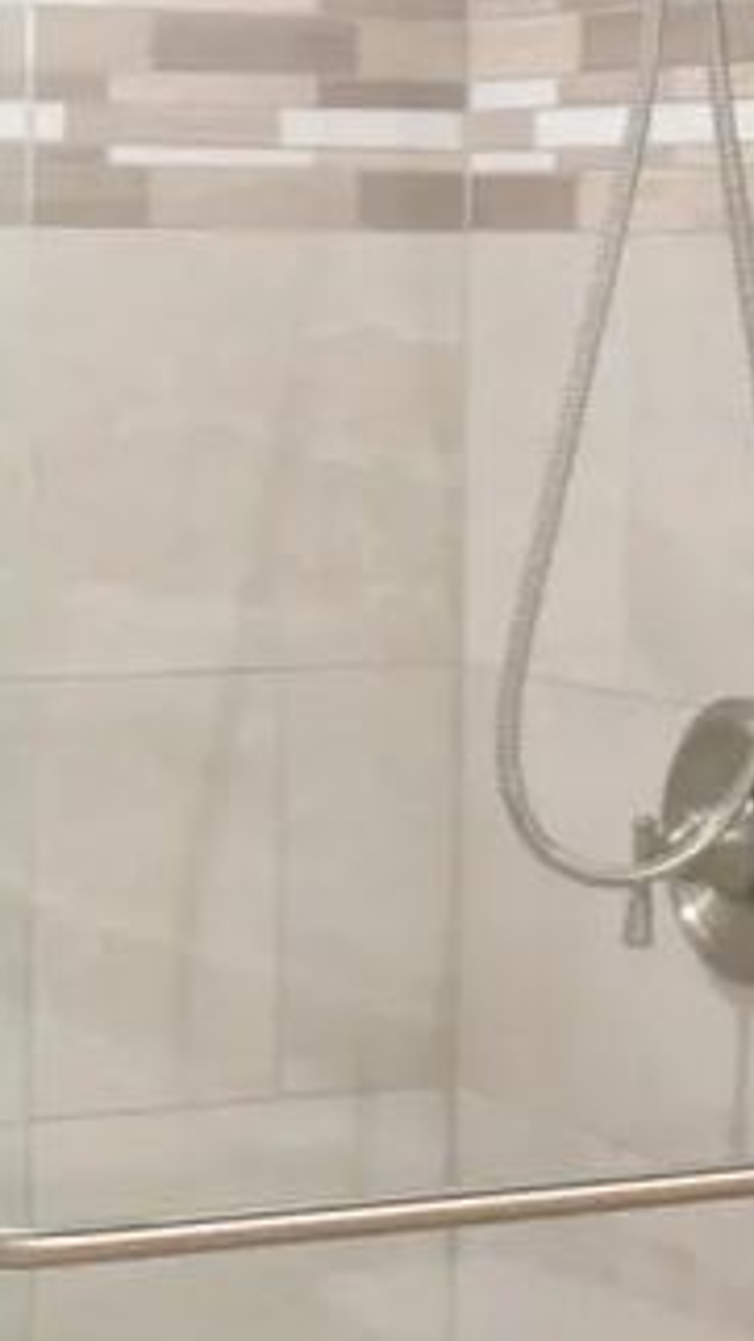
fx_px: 4267
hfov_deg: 10.1
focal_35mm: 120
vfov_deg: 17.8
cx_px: 296
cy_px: 883
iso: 400
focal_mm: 24
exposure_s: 1/60
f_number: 4
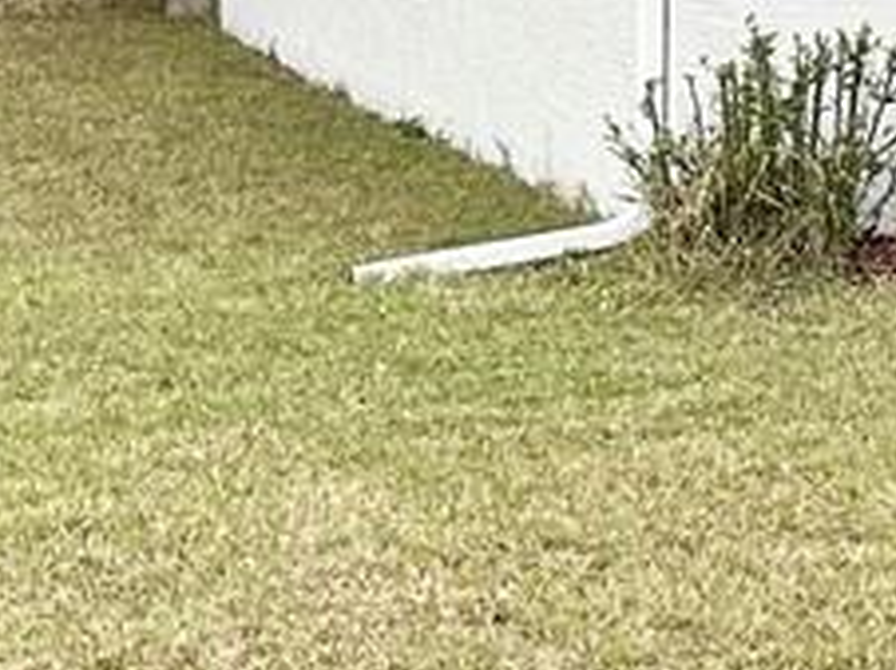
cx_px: 1982
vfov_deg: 8.6
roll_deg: +0.1
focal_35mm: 170
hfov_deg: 10.4
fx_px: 4396
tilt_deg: -0.2
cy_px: -163
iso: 80
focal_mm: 6.86
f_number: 1.78
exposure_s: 1/910
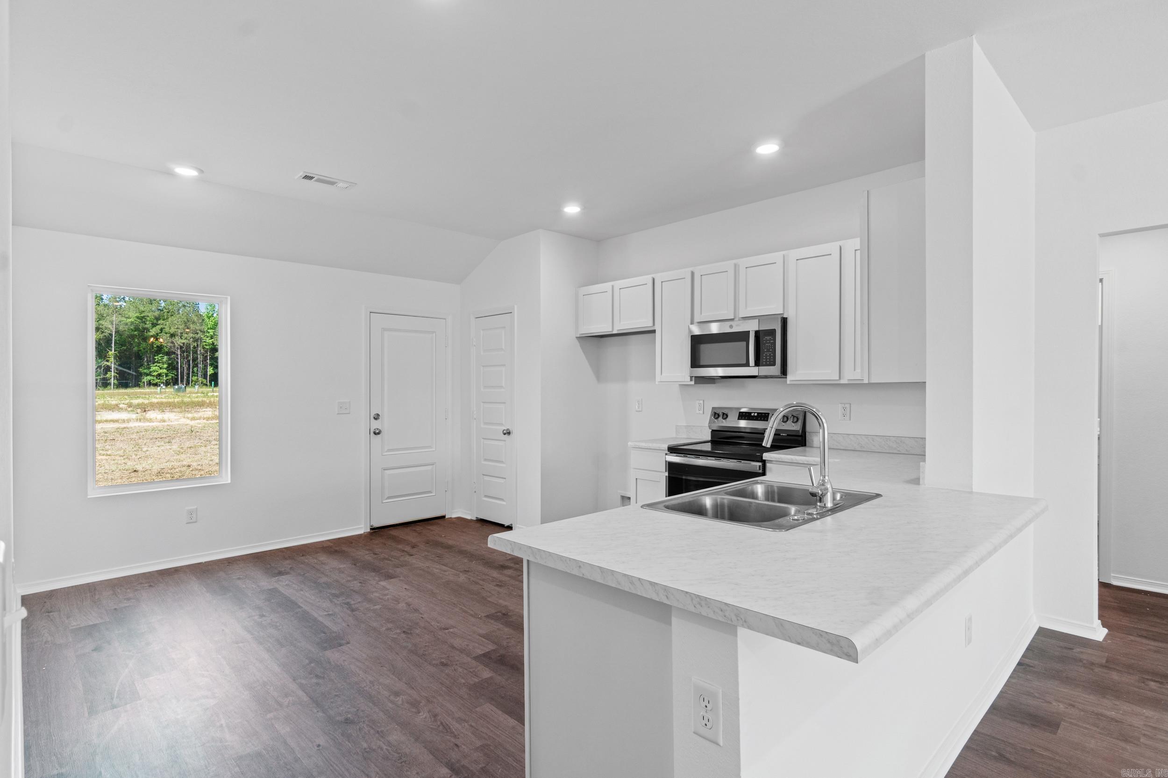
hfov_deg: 90.0
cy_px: 389
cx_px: 584
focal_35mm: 18
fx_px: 584
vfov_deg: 67.4
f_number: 9
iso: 250
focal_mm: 12
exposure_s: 1/5
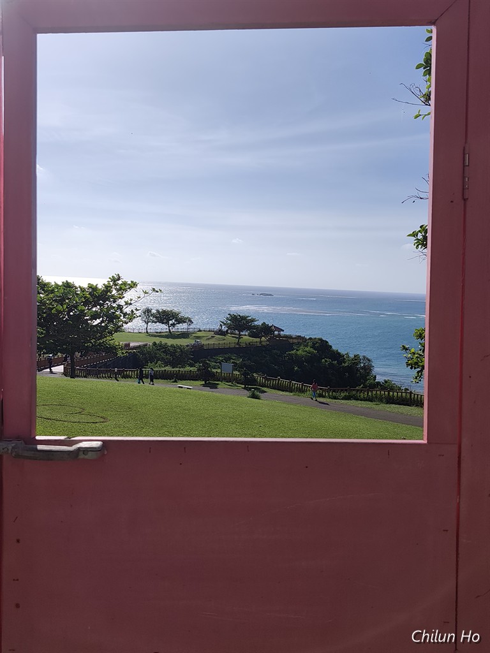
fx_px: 547
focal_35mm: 29
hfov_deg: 48.2
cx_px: 245
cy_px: 326
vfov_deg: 61.7
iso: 50
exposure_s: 1/1827
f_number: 1.7
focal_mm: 6.07
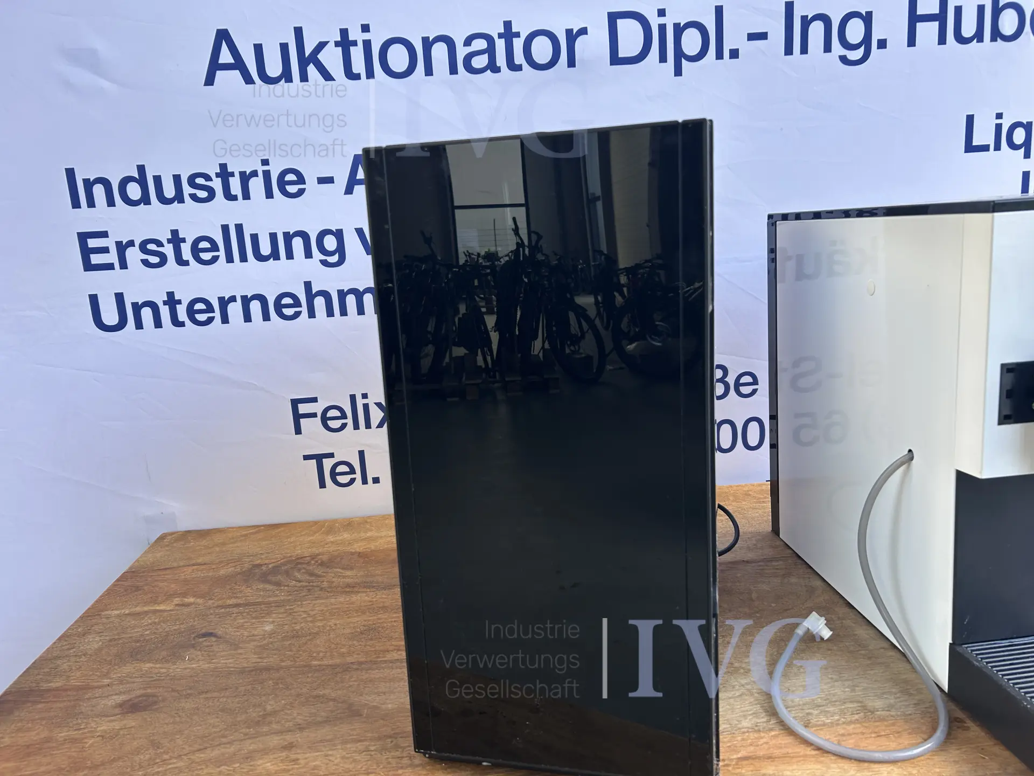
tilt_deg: -10.5
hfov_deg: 67.3
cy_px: 388
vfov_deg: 53.1
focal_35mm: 26
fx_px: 777
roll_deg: +3.8
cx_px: 517
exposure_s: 1/121
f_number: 1.5
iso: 50
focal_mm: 5.7
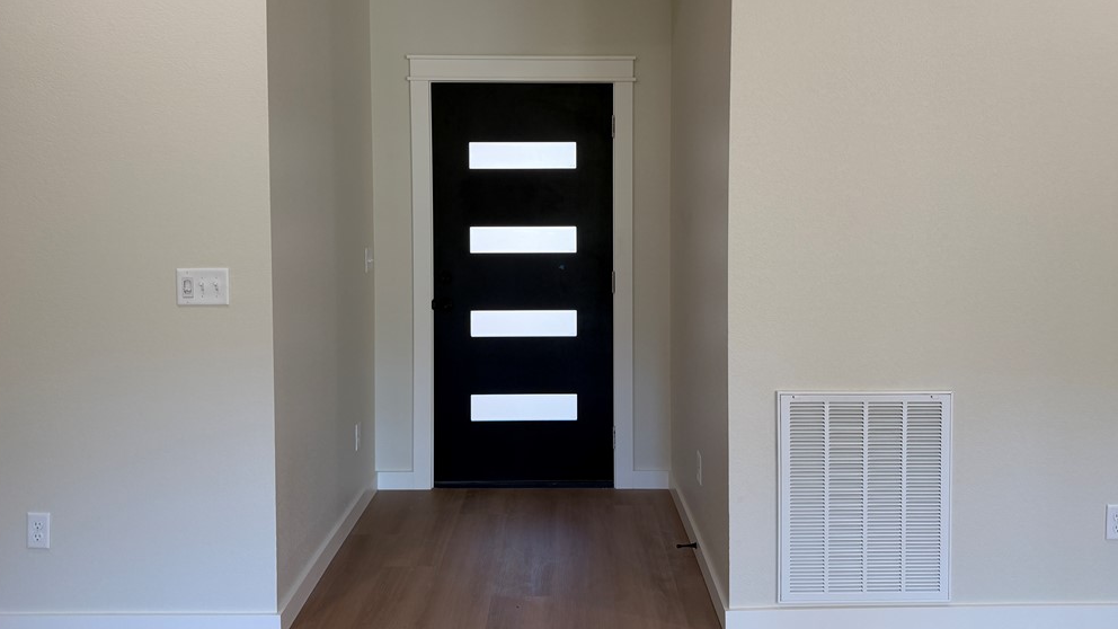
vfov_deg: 42.5
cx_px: 560
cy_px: 232
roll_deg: -0.1
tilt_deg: -1.9
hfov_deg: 69.9
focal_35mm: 27
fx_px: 800
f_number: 1.78
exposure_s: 1/174
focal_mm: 6.76
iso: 160
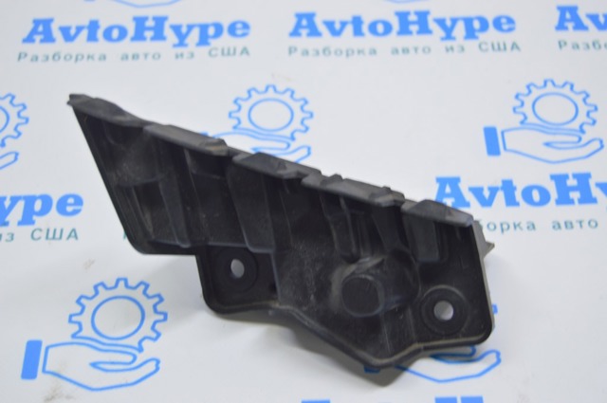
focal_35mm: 63
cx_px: 304
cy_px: 202
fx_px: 1061
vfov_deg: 21.5
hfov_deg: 31.9
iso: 400
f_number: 5.6
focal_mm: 42
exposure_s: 1/20
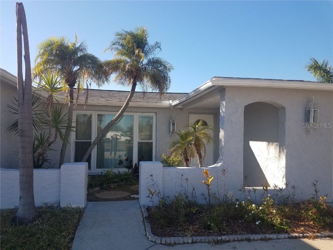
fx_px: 250
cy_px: 125
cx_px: 166
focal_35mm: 26
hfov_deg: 67.3
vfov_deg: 53.1
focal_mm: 4.2
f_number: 1.7
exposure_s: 1/1148
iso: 40
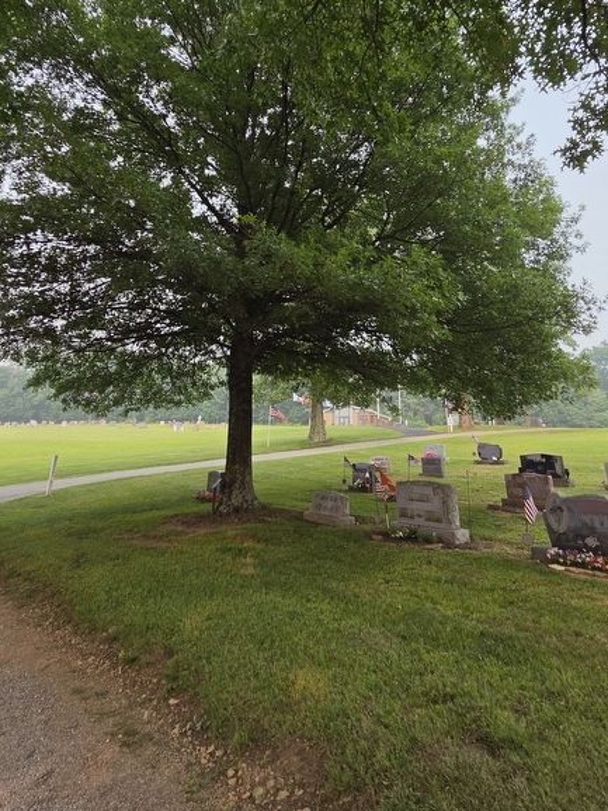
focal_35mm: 18
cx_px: 309
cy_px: 278
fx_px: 422
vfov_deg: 85.1
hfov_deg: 71.6
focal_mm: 2.2
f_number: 2.2
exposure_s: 1/1081
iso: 100
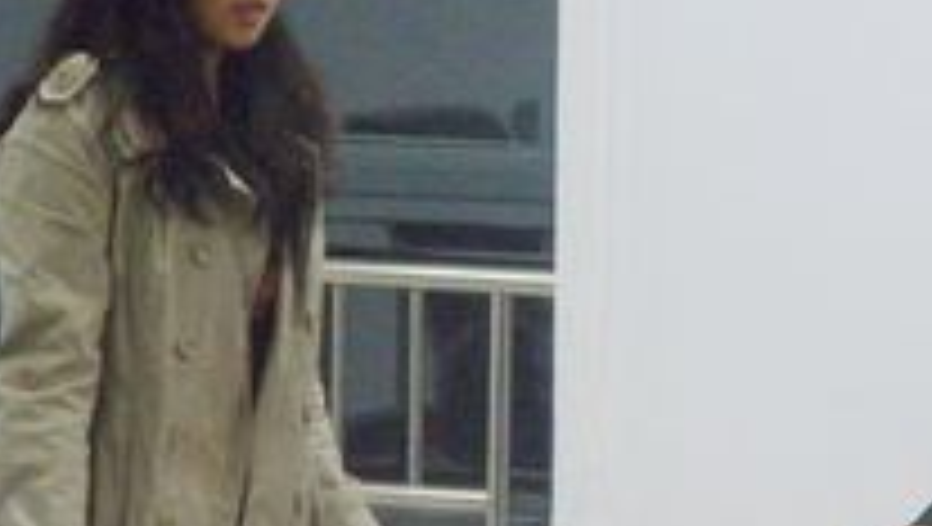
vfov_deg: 5.7
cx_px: 837
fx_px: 5245
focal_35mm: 212
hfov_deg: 10.1
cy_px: 335
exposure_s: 1/60
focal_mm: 17.11
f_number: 4
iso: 800
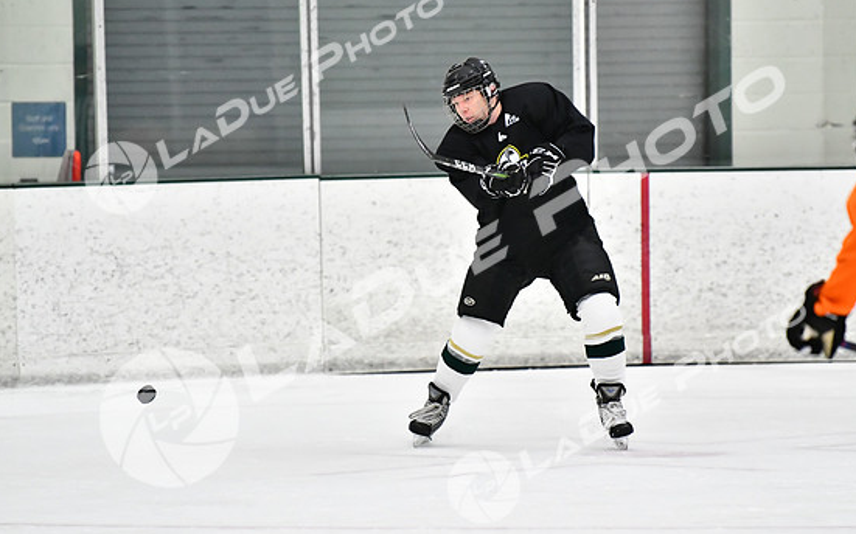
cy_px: 258
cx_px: 444
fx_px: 7136
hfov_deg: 6.9
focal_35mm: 306
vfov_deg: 4.3
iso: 5000
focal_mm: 190
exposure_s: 1/1250
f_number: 2.8
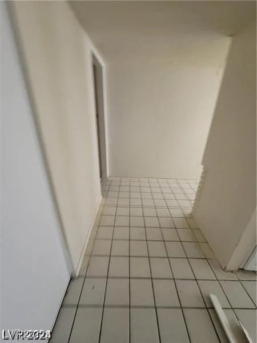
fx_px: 129
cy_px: 172
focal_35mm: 13
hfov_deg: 89.9
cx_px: 128
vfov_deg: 106.2
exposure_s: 1/30
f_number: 2.2
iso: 320
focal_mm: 2.2
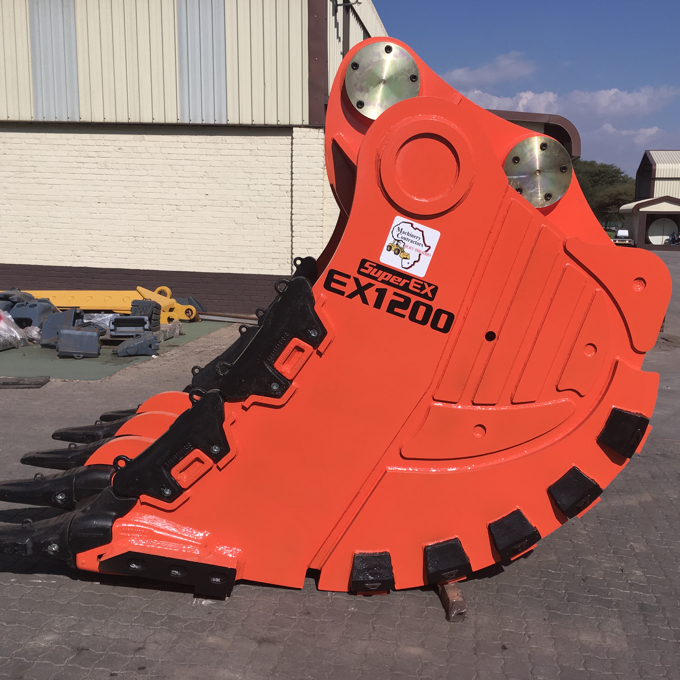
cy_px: 340
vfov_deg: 47.2
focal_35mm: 35
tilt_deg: -7.8
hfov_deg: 47.1
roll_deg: -0.9
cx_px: 379
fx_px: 778
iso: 25
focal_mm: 4.15
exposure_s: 1/3077
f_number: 2.2
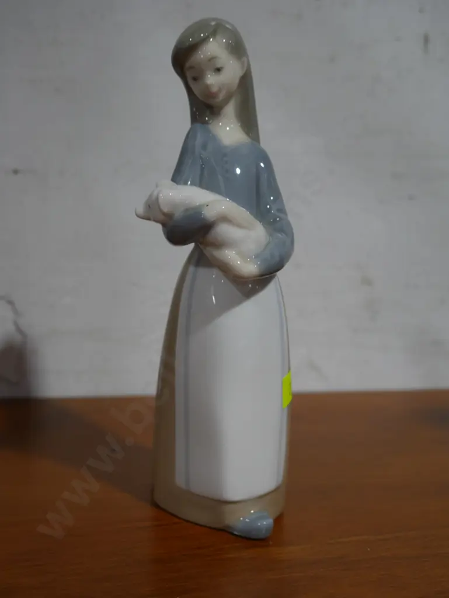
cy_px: 299
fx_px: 899
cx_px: 224
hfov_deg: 28.1
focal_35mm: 52
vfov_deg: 36.8
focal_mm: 26
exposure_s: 1/60
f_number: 5.3
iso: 400
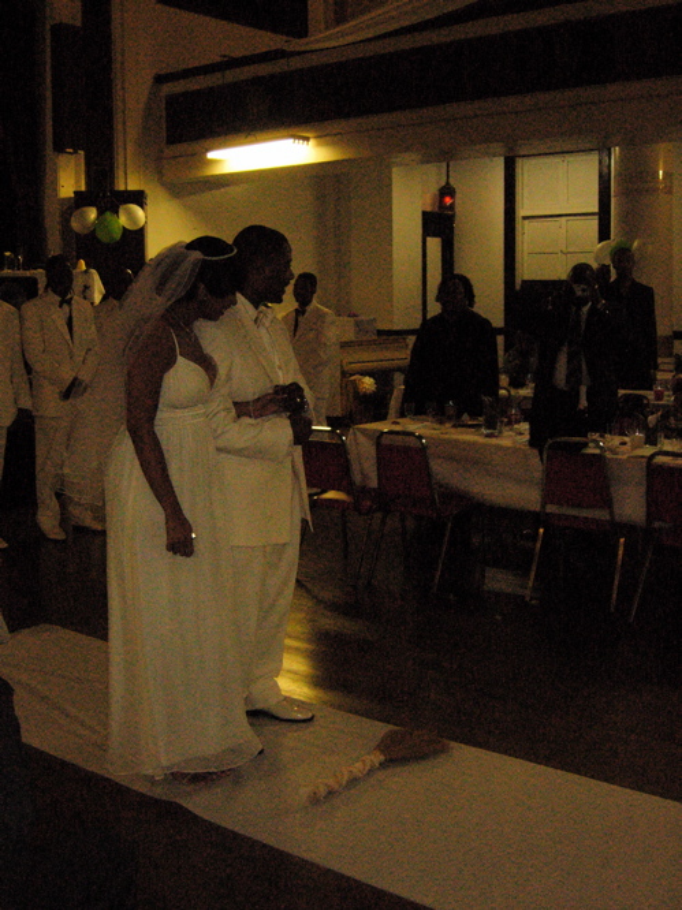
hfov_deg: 35.1
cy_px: 455
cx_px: 341
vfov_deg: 45.8
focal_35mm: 41
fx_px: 1078
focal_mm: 8.5
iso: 400
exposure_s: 1/171
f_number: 3.2
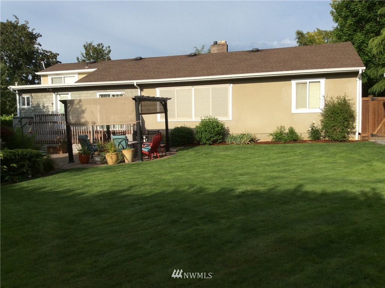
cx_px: 192
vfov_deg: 44.0
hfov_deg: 56.9
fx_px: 355
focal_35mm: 32
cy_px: 144
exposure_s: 1/1733
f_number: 2.4
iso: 32
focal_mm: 3.3
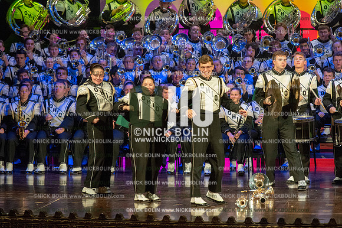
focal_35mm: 240
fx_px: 2279
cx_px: 171
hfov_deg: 8.6
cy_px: 114
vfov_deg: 5.7
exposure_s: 1/250
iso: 8000
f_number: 5.6
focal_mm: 240
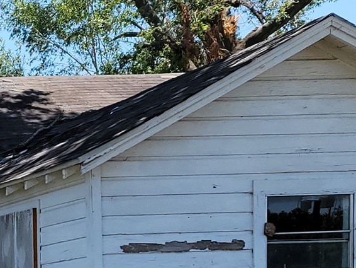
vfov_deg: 14.6
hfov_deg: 17.4
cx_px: -265
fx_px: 967
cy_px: 415
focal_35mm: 94
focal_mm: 5.4
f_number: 1.8
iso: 40
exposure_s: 1/1145
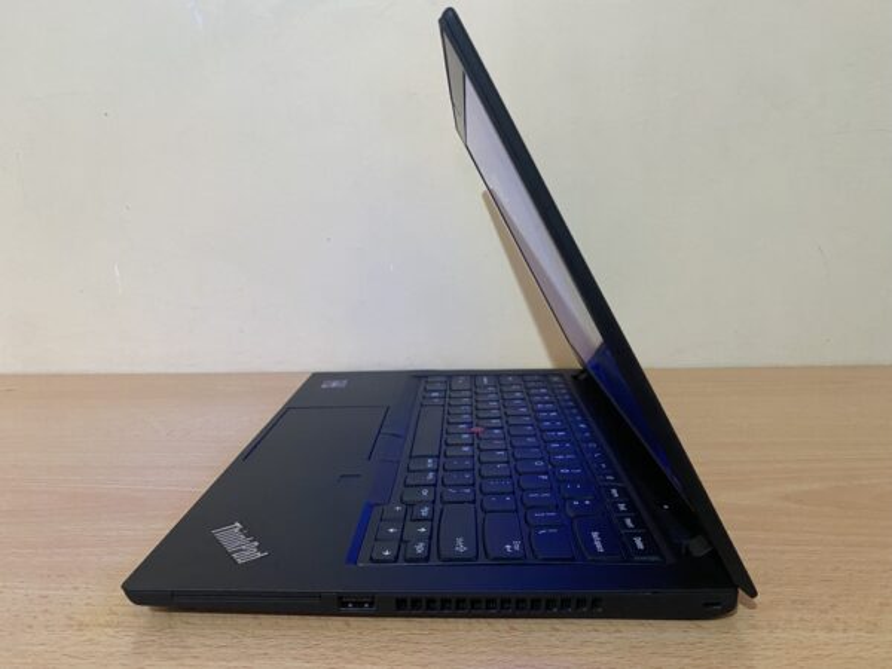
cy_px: 334
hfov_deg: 67.3
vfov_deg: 53.1
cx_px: 446
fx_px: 670
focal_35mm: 26
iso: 500
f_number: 1.8
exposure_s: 1/50
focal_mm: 4.25
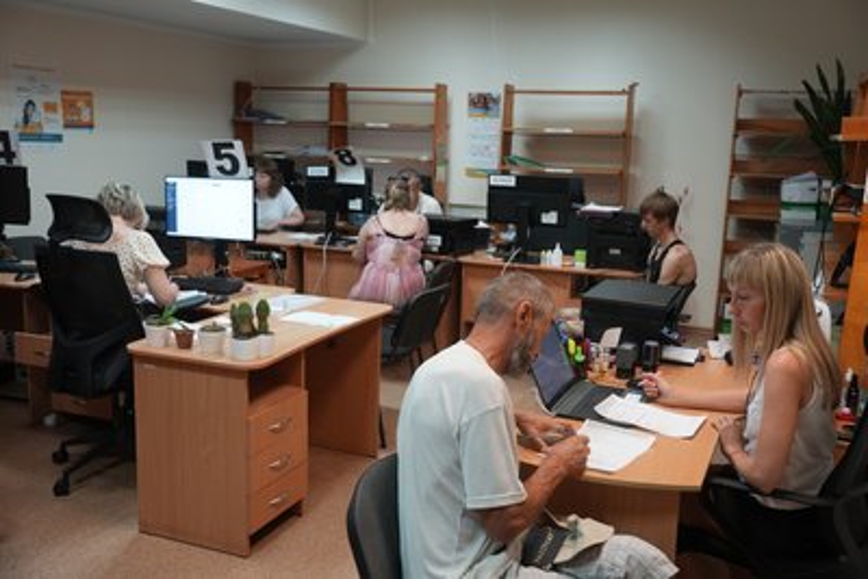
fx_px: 844
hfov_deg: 54.4
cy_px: 290
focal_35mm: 35
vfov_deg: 37.9
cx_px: 434
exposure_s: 1/160
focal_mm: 35
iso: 1250
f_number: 3.5
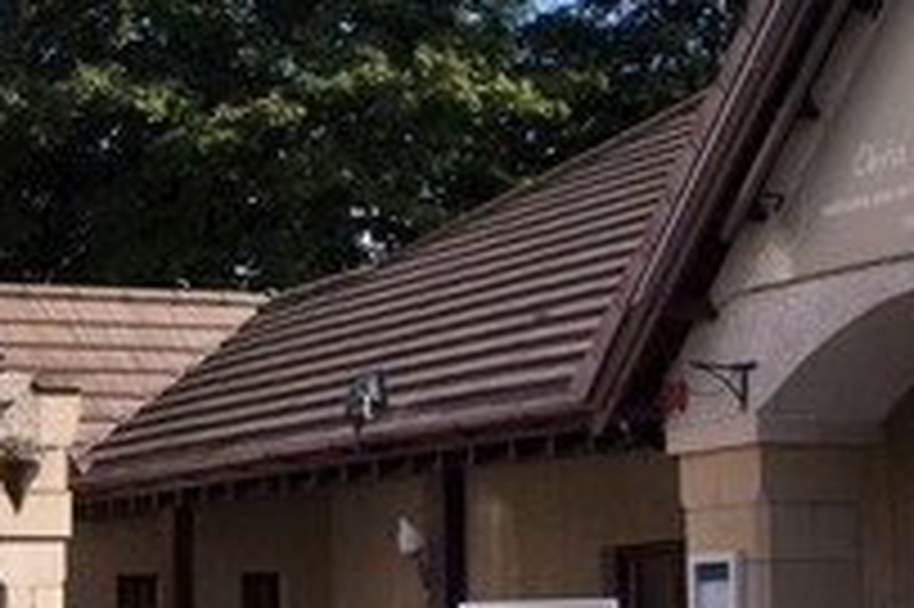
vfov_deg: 12.8
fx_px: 2689
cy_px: 473
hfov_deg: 19.2
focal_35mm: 106
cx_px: 275
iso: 200
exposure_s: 1/125
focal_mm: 28
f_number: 11
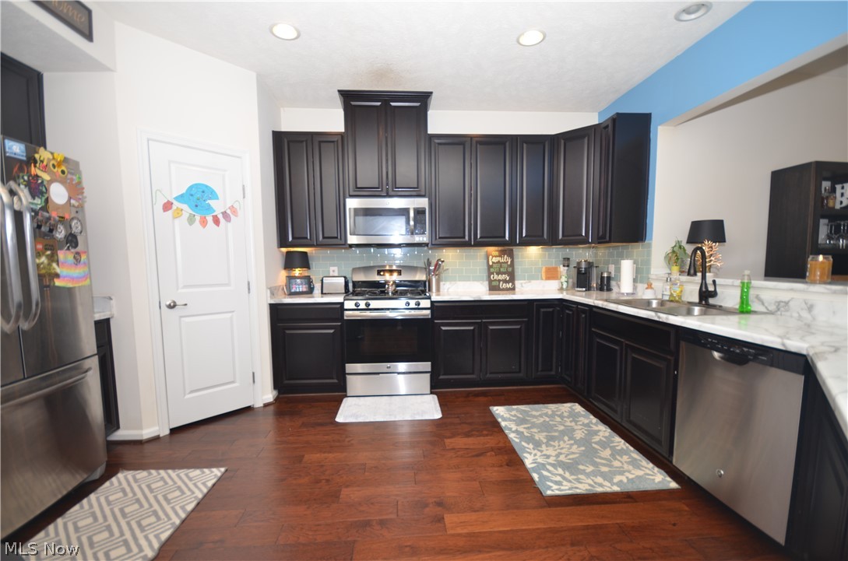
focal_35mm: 15
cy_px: 280
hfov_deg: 100.5
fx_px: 353
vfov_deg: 77.1
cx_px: 424
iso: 200
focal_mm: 10
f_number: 5
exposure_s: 1/60
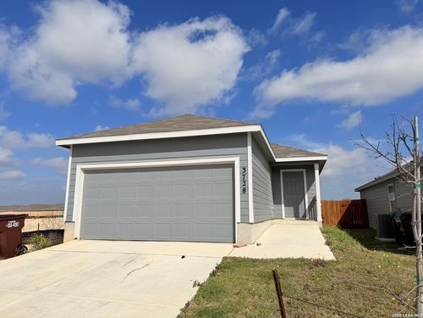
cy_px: 159
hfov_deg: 71.6
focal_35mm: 24
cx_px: 212
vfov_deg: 56.8
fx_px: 293
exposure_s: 1/14286
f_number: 1.78
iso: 80
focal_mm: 6.76
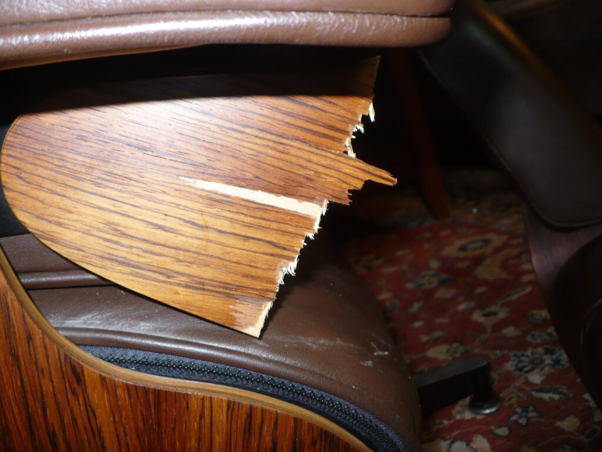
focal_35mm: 37
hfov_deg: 50.1
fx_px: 643
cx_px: 301
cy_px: 226
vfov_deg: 38.7
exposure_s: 1/30
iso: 100
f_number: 2.8
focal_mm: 6.1
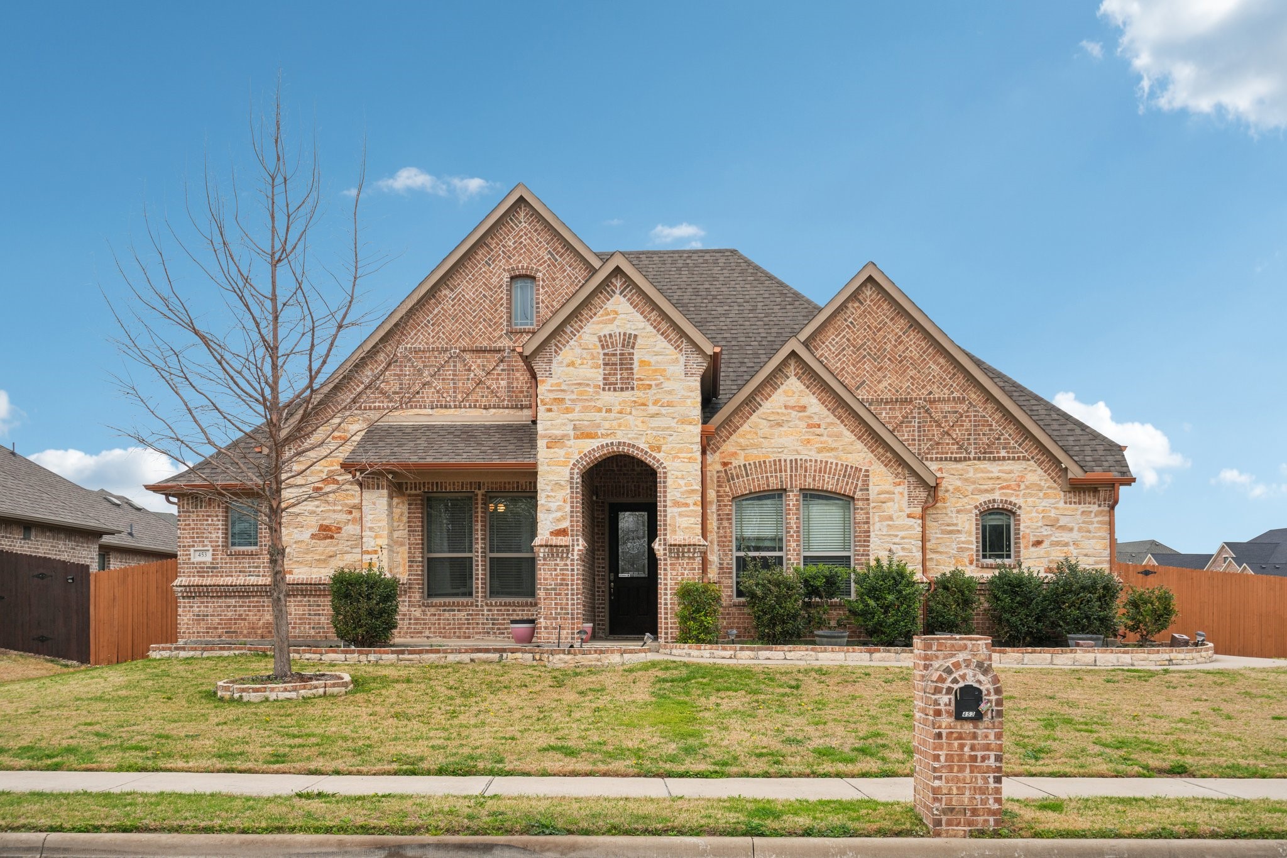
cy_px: 429
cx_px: 644
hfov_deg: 55.8
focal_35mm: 34
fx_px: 1215
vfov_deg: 38.9
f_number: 8
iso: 100
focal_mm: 34
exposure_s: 1/160
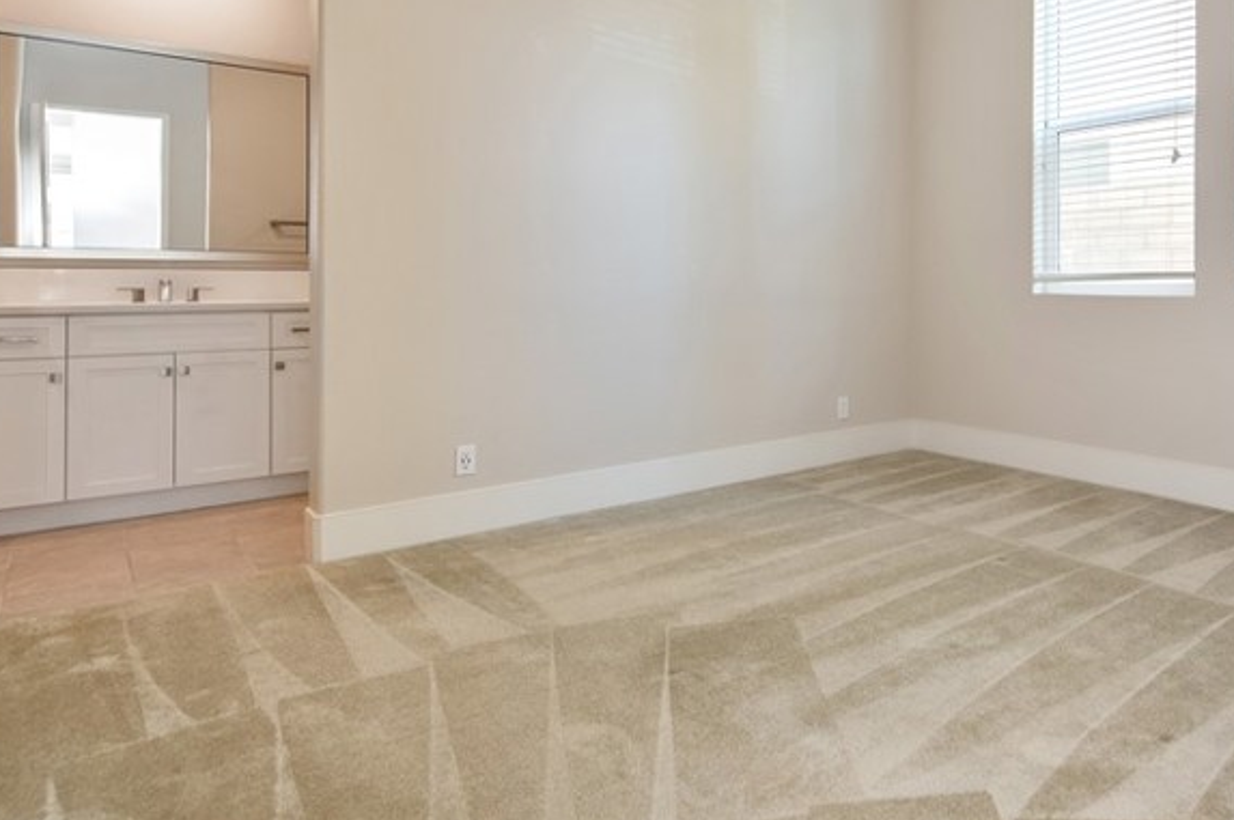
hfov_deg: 68.6
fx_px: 856
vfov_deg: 50.2
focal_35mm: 25
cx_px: 864
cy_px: 268
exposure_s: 1/60
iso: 360
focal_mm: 14
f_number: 4
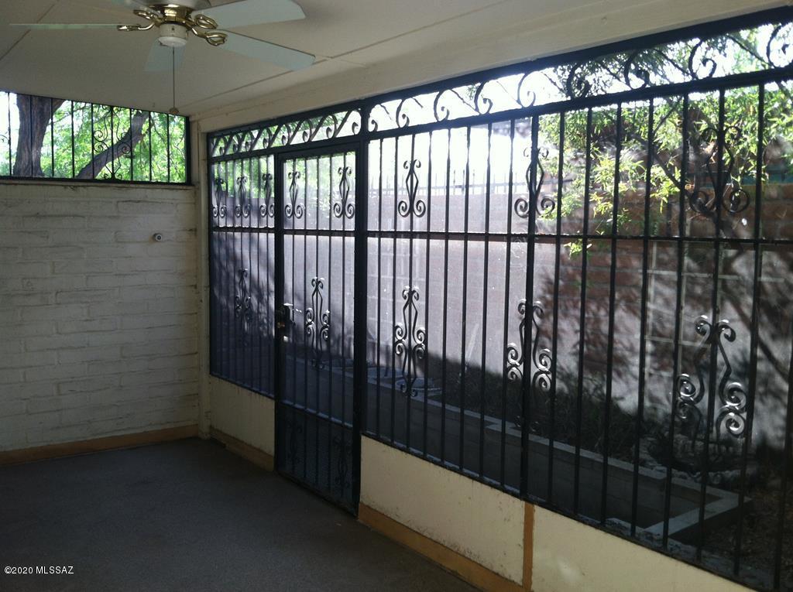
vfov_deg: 40.6
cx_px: 396
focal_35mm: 35
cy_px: 296
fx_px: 801
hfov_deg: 52.7
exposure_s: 1/50
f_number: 2.8
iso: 80
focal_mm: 3.85
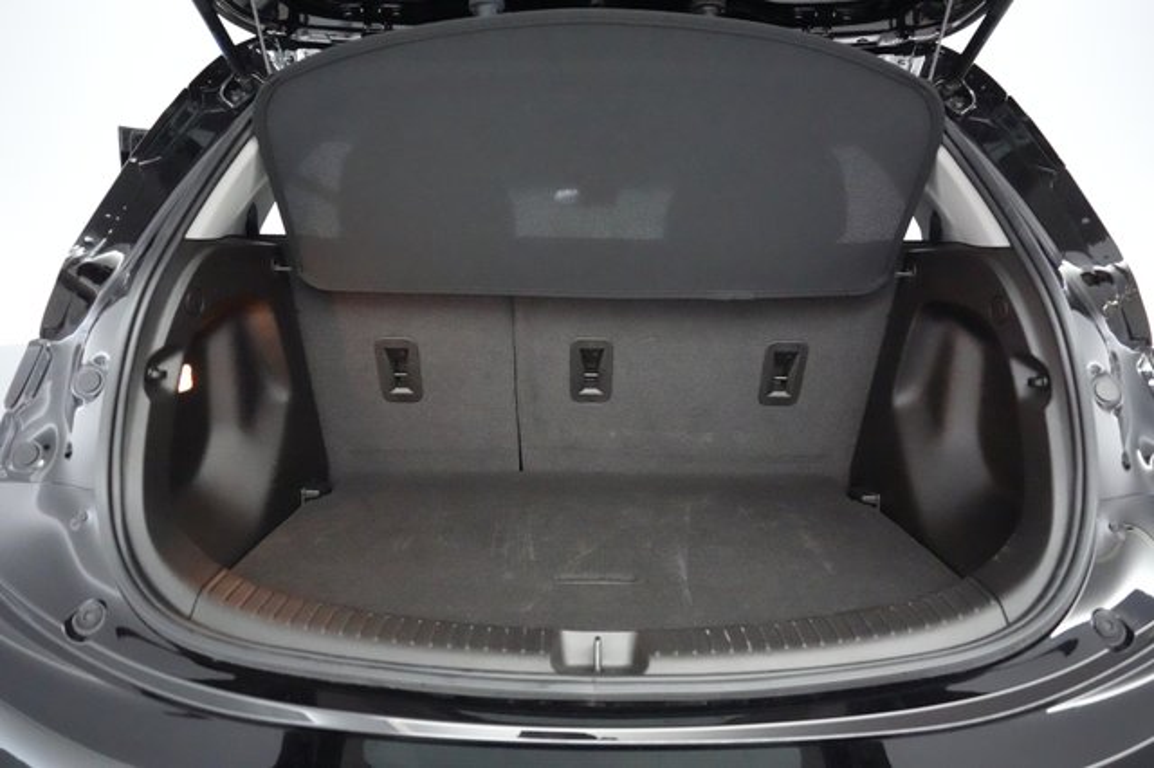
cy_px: 384
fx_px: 769
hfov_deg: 73.8
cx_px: 577
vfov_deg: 53.1
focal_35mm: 24
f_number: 2.8
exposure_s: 1/640
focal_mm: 24
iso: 32000
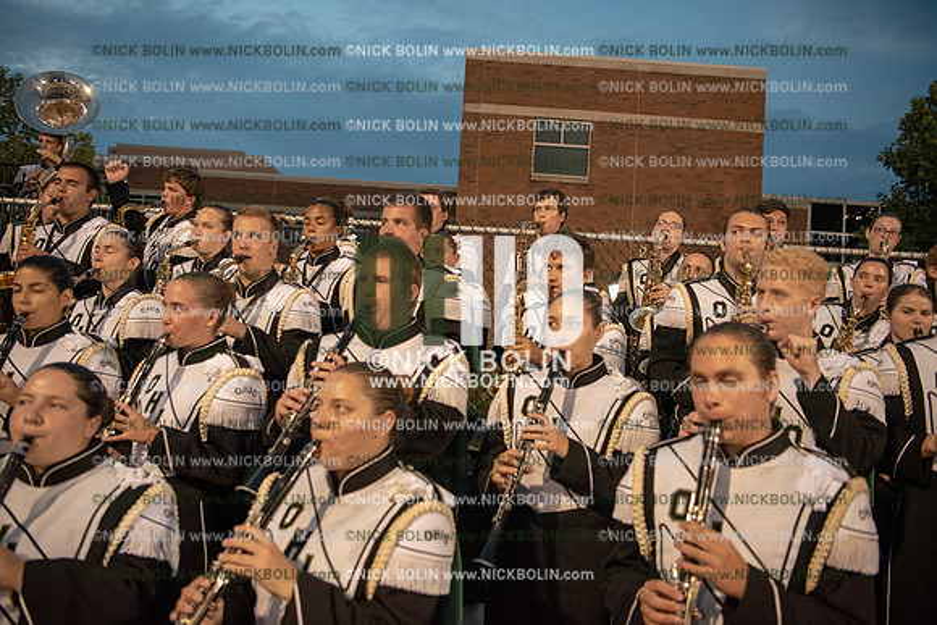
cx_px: 468
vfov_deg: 41.1
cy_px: 312
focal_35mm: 32
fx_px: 833
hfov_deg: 58.7
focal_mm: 32
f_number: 3.2
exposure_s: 1/200
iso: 3200
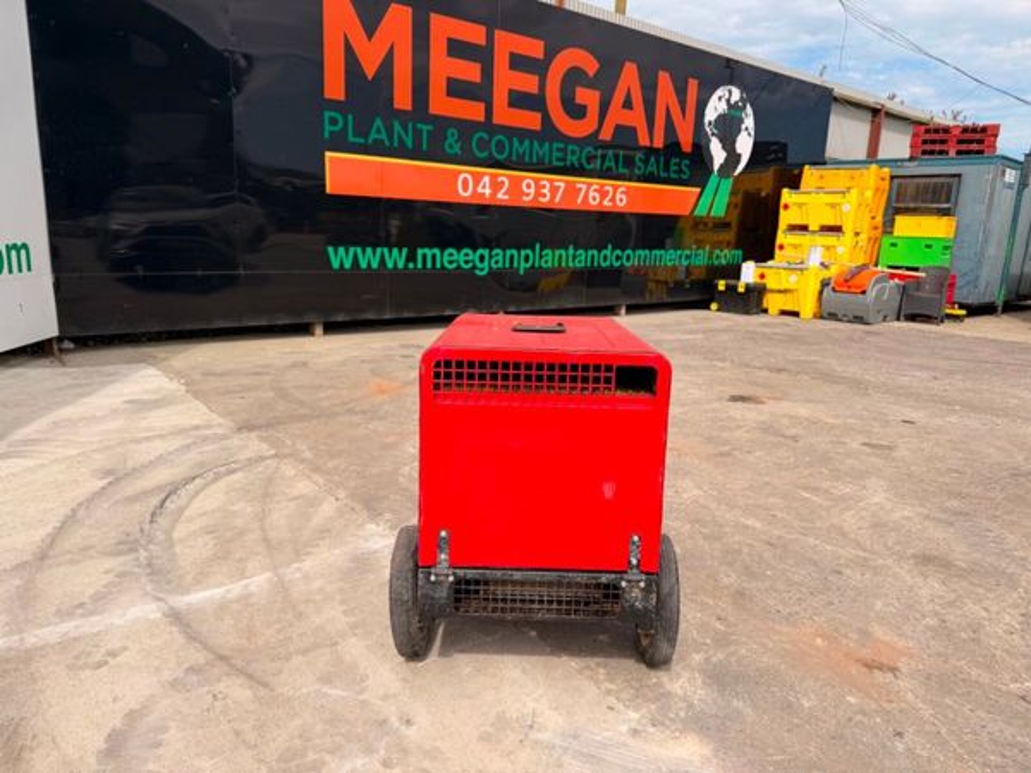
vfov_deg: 56.8
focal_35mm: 24
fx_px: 715
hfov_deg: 71.6
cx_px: 516
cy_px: 386
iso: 80
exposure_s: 1/3759
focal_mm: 6.76
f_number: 1.78
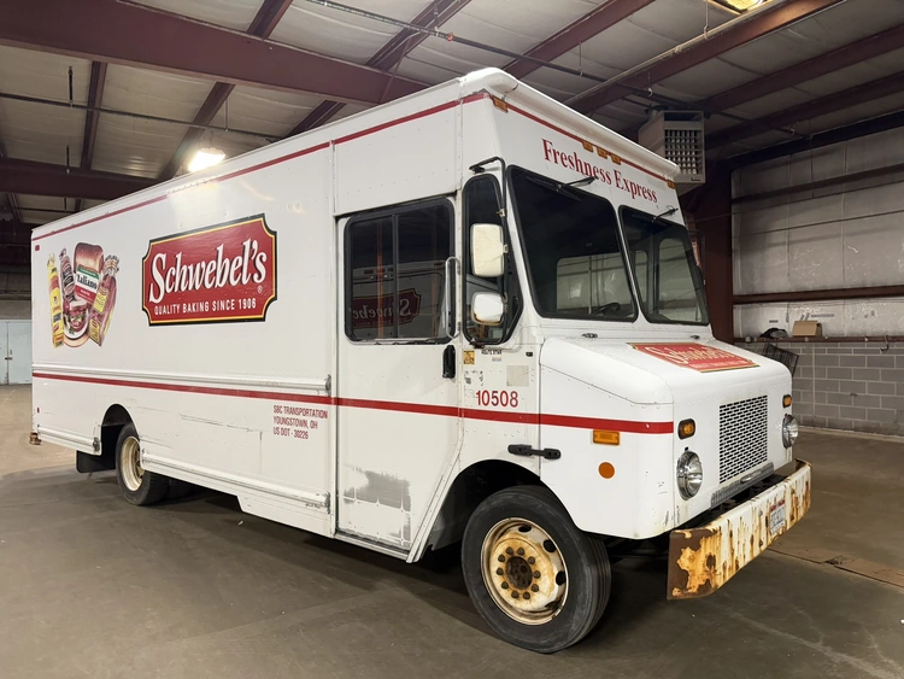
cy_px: 340
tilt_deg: -1.5
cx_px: 452
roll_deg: +2.8
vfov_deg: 56.8
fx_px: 627
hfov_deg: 71.6
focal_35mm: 24
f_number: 1.78
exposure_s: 1/60
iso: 400
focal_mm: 6.76
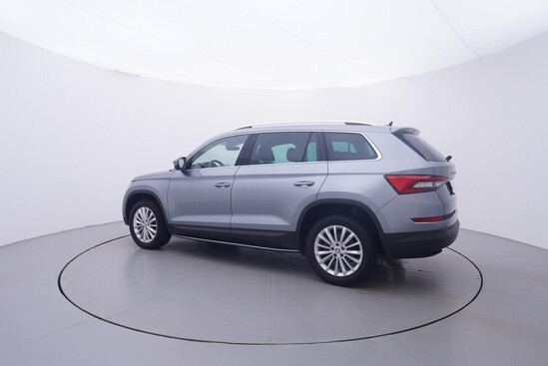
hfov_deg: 77.3
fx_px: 343
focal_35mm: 22
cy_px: 183
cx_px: 274
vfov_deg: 56.2
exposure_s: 1/80
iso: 200
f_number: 5
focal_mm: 15
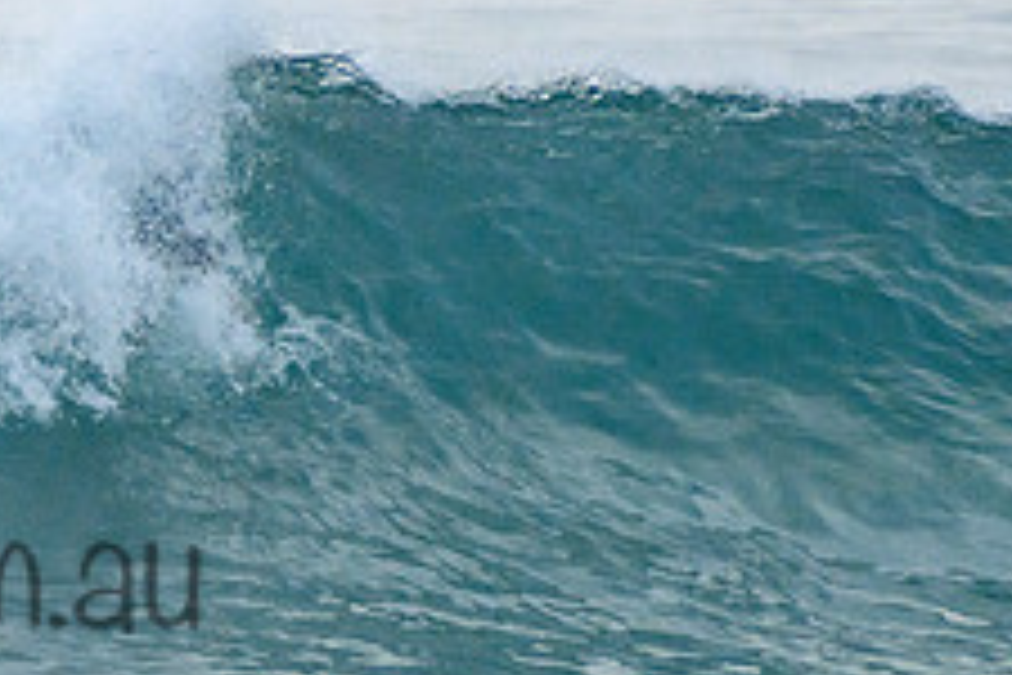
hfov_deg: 1.5
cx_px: -33
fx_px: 37835
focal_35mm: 1346
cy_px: 398
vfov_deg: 1.0
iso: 500
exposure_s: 1/1250
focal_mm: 380
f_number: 5.6
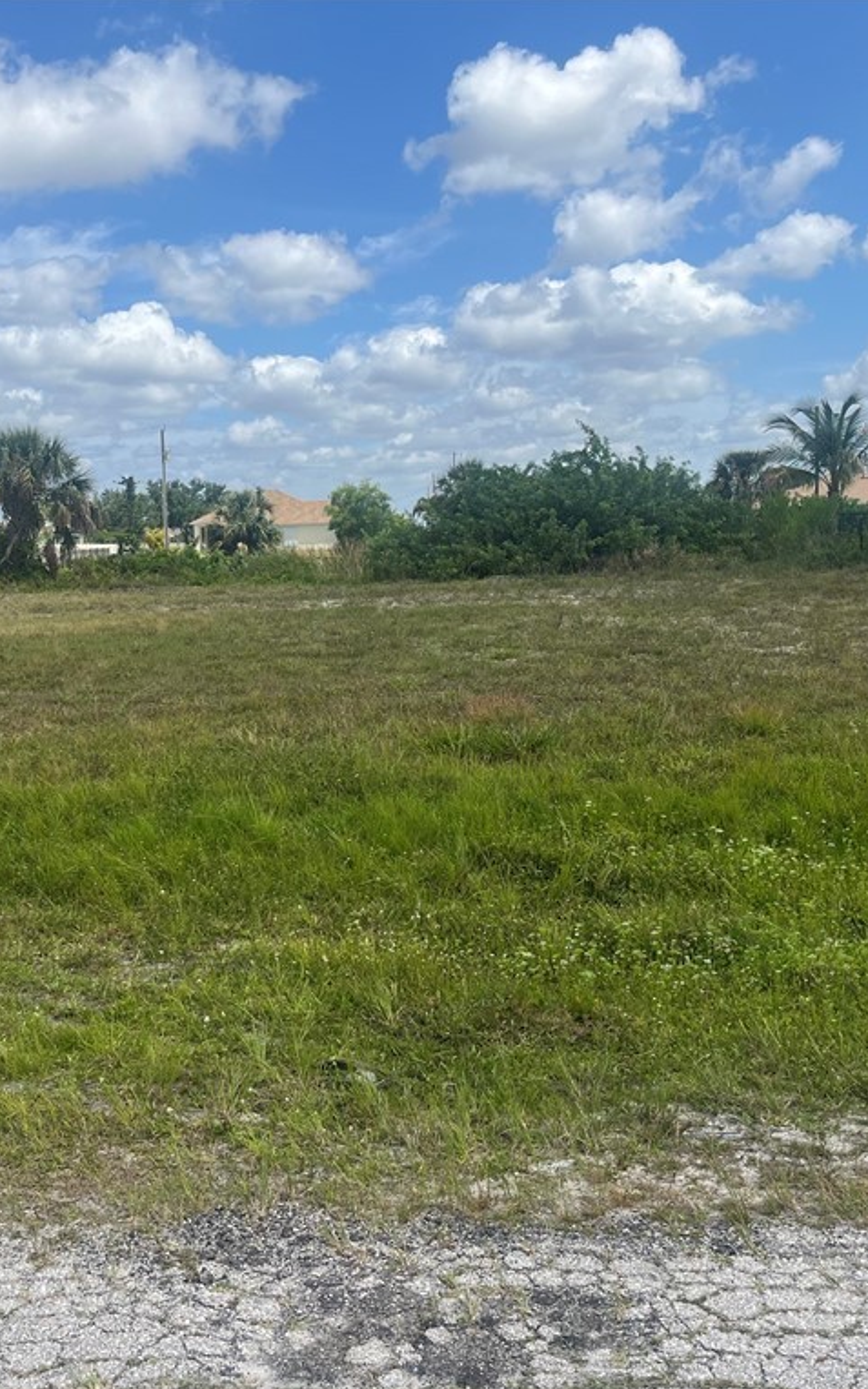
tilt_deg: -6.4
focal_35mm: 37
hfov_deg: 34.3
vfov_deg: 52.7
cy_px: 695
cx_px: 331
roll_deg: +1.8
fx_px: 1400
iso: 50
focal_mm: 5.1
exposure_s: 1/3745
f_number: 1.6
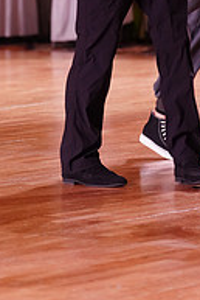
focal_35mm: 375
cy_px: -68
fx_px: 3119
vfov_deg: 5.5
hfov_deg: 3.7
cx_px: 261
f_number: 2.8
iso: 800
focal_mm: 125
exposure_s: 1/250
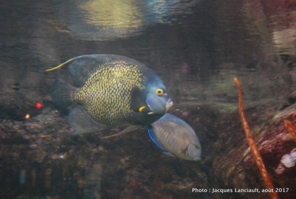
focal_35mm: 60
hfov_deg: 33.4
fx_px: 494
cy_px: 100
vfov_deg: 22.7
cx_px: 148
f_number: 4.5
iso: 1250
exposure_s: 1/20
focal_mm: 40
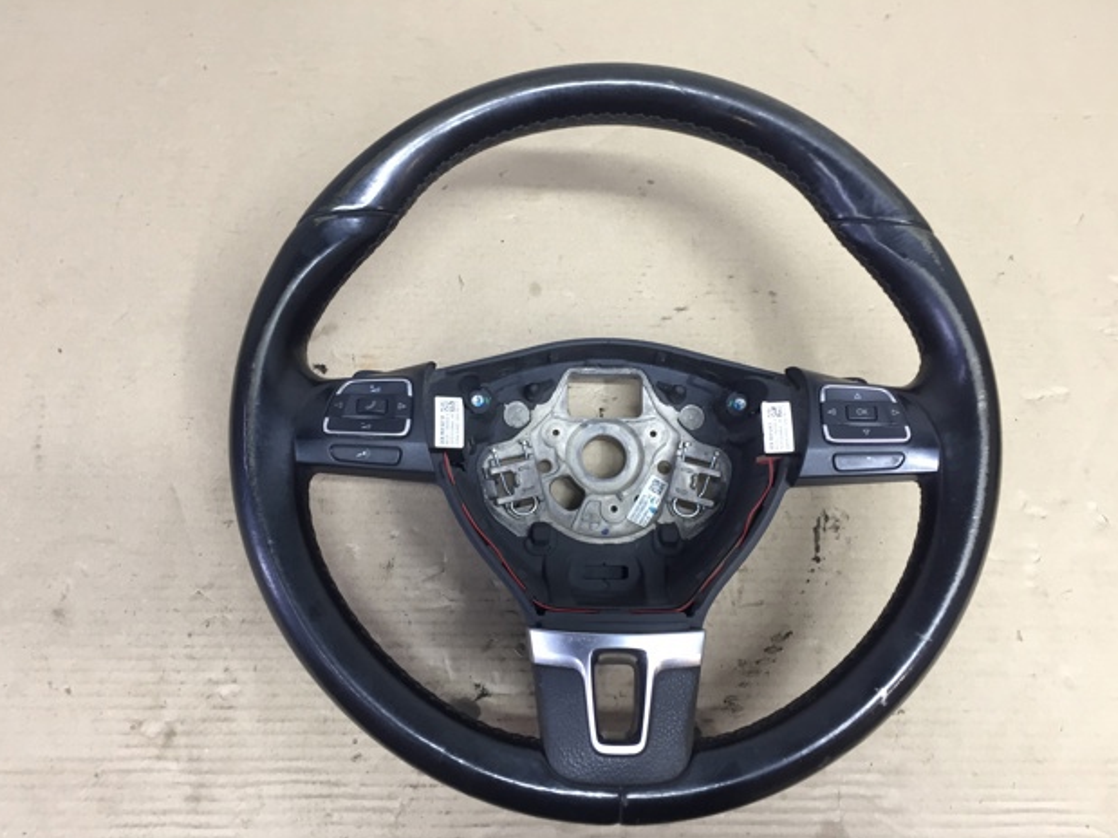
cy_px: 428
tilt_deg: -65.6
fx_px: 969
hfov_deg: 60.0
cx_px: 556
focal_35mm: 30
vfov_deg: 46.8
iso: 80
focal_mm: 4.15
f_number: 2.2
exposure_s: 1/33
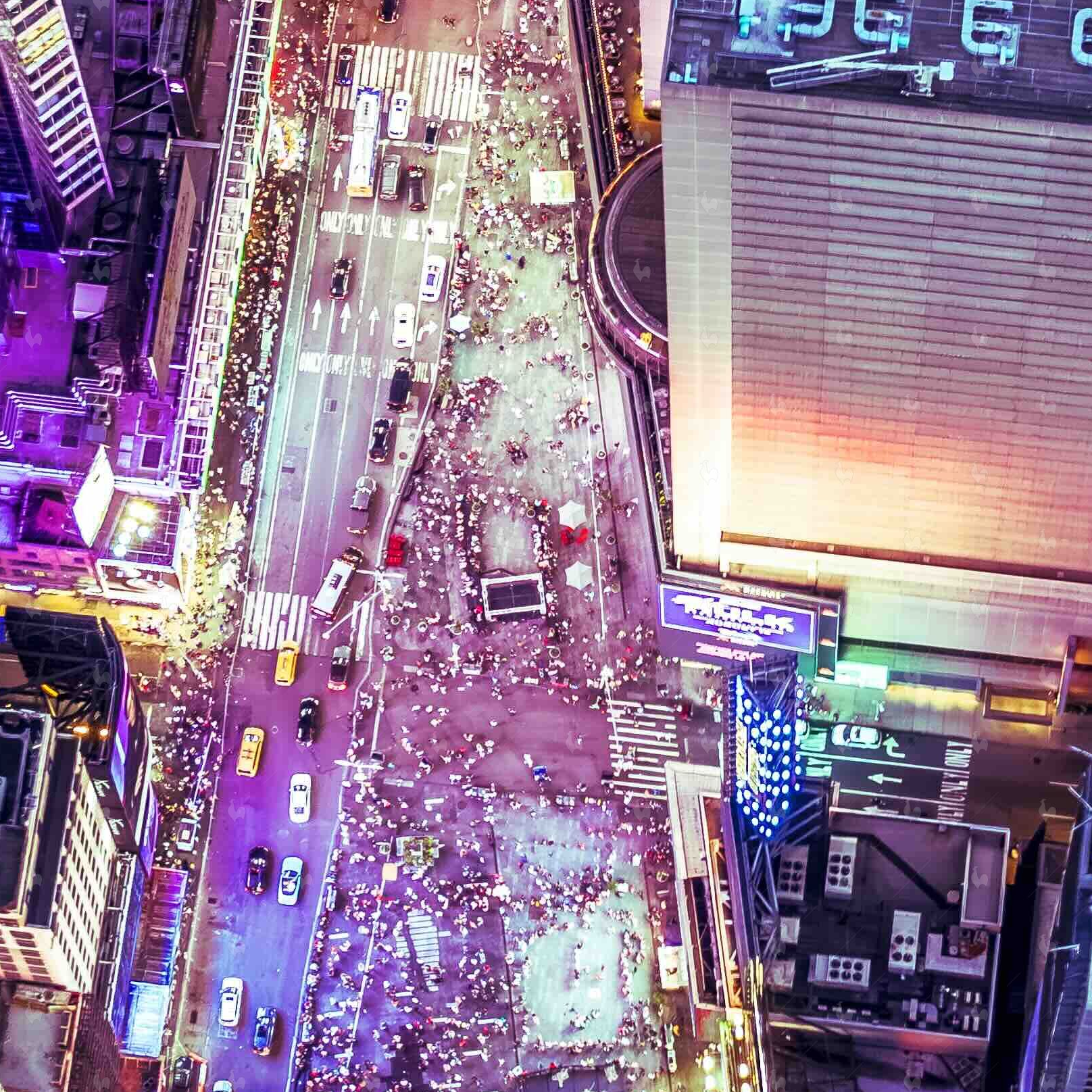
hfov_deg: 11.5
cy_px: 19
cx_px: 407
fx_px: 5425
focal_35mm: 152
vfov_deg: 11.4
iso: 1000
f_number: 2.8
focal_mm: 35
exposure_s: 1/100
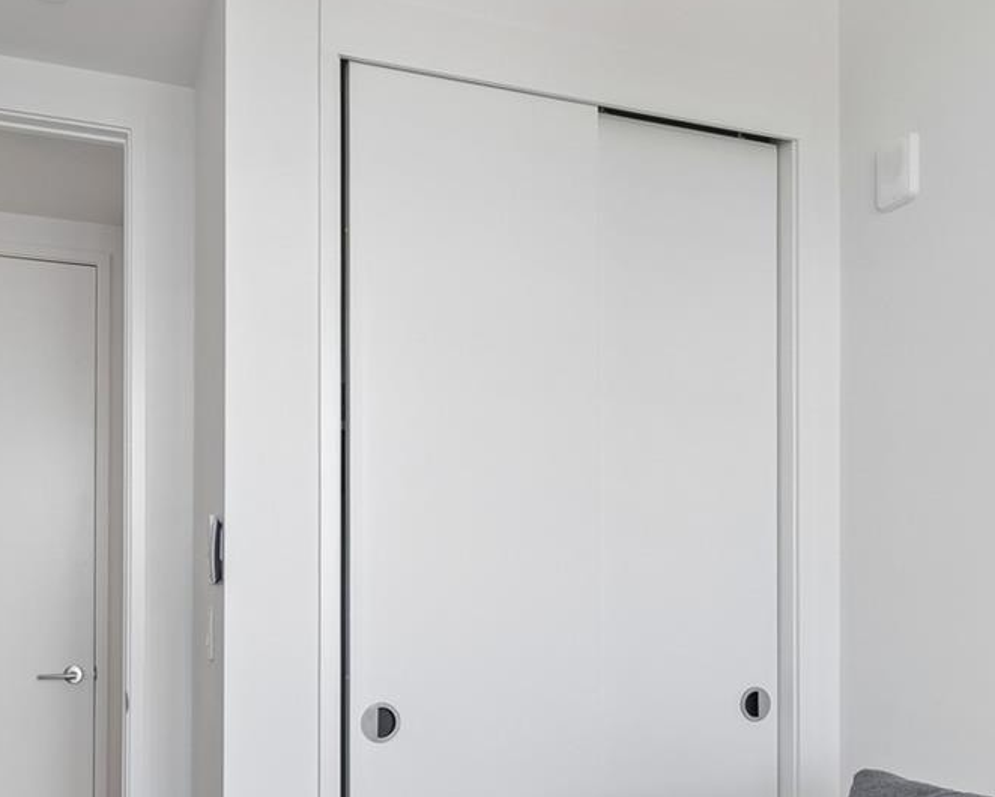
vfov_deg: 42.4
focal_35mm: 34
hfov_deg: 52.8
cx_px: 496
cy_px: 568
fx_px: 1002
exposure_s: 1/50
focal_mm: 10
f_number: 7.1
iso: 100
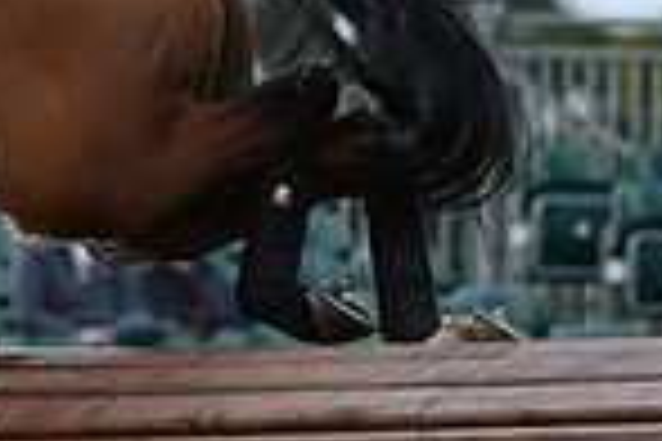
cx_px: -522
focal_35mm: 1579
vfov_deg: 0.9
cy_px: 198
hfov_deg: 1.3
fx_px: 29034
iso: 800
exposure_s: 1/800
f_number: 7.1
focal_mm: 400
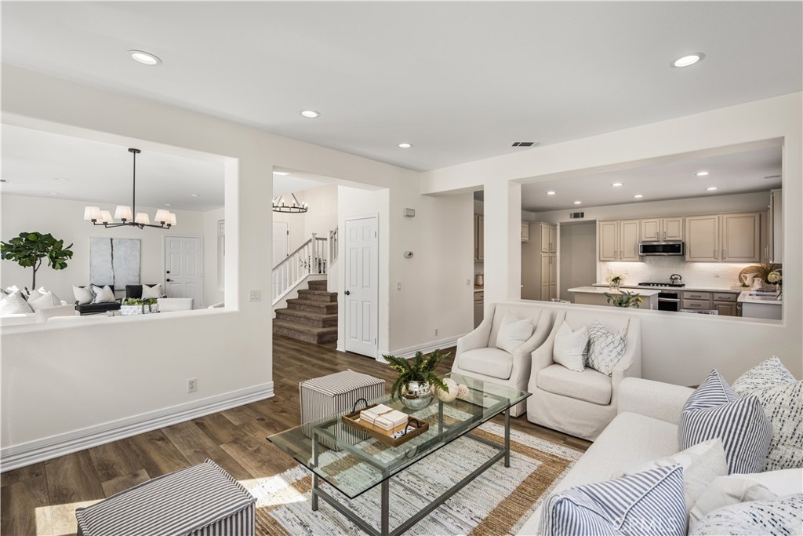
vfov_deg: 75.5
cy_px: 268
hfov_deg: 98.5
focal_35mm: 16
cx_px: 402
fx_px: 346
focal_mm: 15.5
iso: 80
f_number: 5.6
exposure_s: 1/40
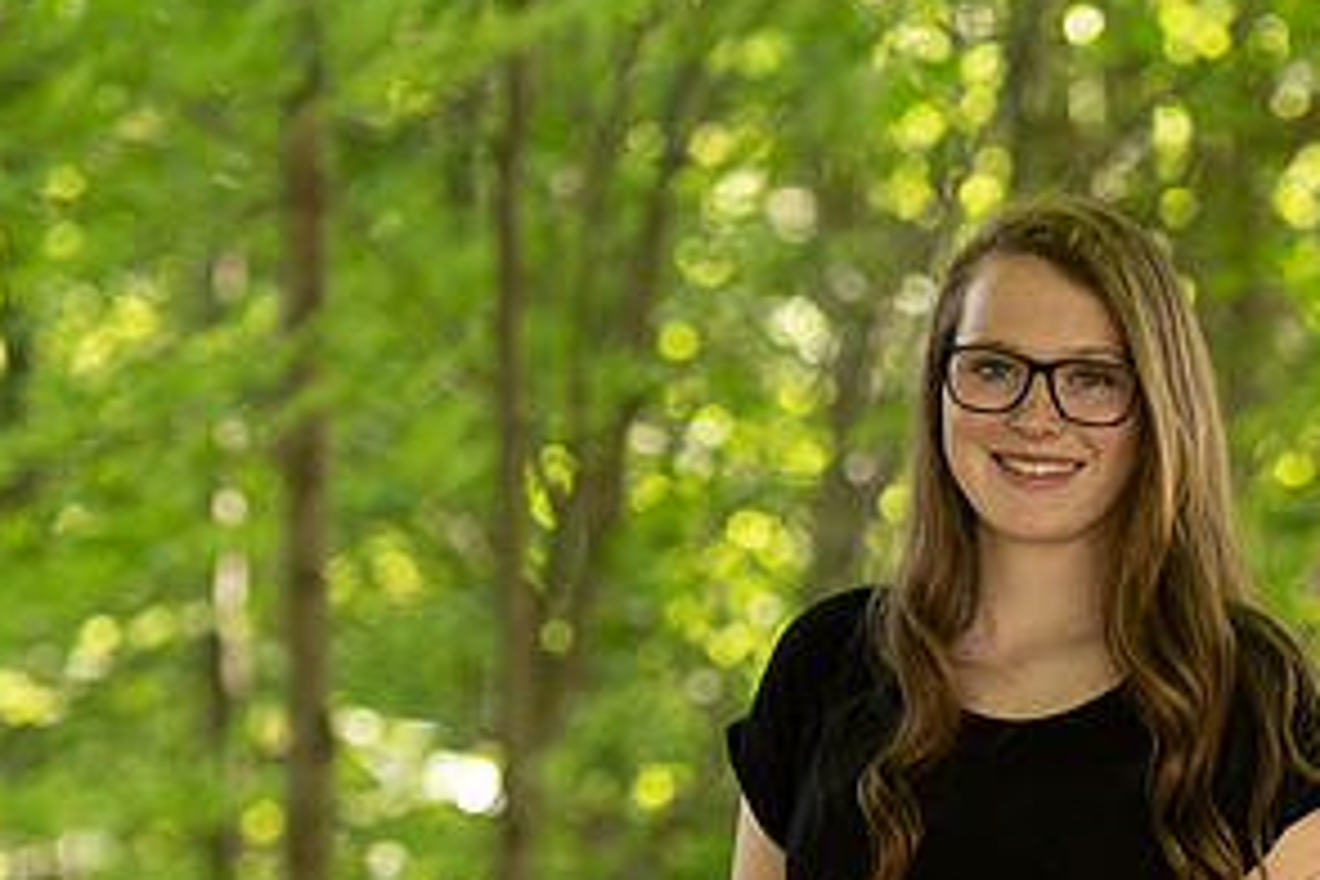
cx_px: 1078
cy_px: 770
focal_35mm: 198
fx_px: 7259
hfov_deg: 10.4
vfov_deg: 6.9
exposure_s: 1/200
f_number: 2.8
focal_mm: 100
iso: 400
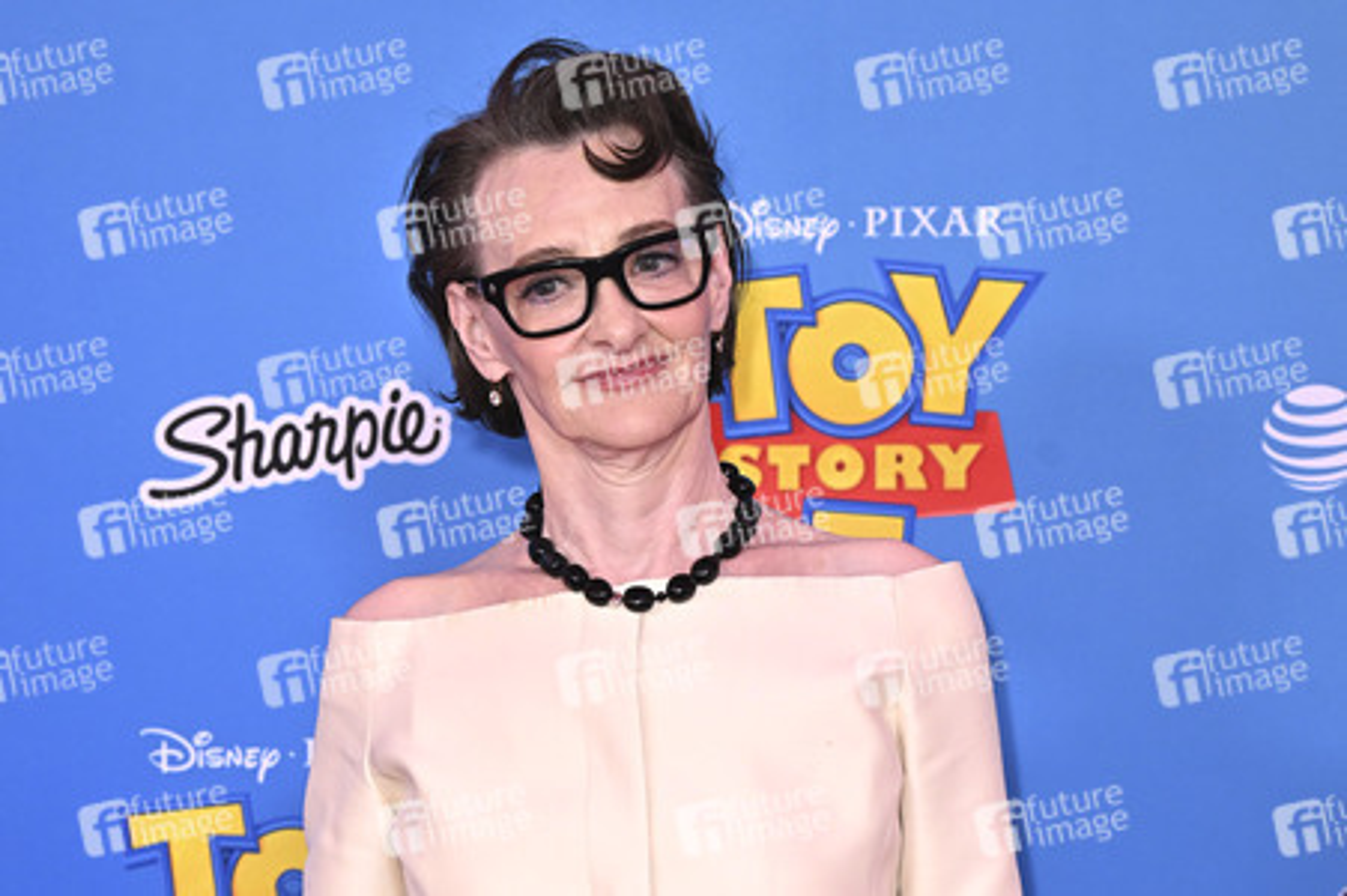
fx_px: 2729
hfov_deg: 27.7
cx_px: 674
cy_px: 448
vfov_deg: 18.6
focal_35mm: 73
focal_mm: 73
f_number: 6.3
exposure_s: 1/250
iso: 1250
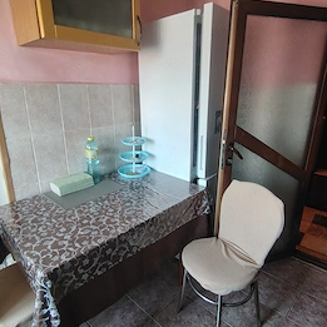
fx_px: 246
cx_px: 149
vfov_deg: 67.3
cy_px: 164
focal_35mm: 23
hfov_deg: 67.1
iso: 357
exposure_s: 1/33.3
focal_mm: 1.43
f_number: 2.2
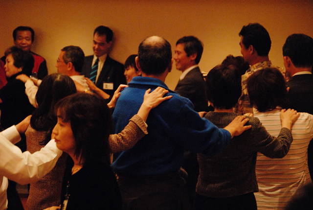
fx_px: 1372
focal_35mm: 158
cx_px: 156
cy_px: 105
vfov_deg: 8.7
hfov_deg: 13.0
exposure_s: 1/60
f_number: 5.3
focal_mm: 105
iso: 800
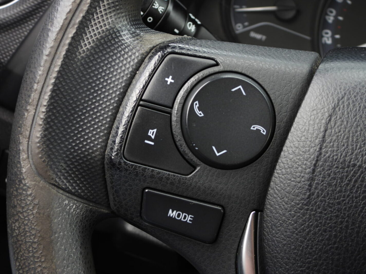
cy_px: 137
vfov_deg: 24.4
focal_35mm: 60
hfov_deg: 32.2
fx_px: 634
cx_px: 183
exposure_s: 1/80
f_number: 3.5
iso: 100
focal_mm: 10.7
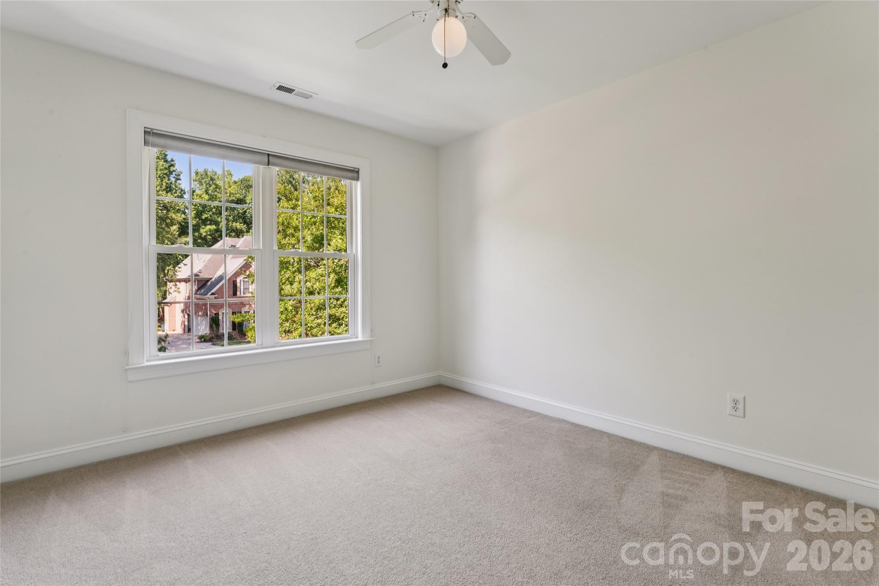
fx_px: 405
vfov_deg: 71.7
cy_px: 293
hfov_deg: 94.6
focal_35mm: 17
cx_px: 440
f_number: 13
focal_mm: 16.6
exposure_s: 1/5
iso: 100
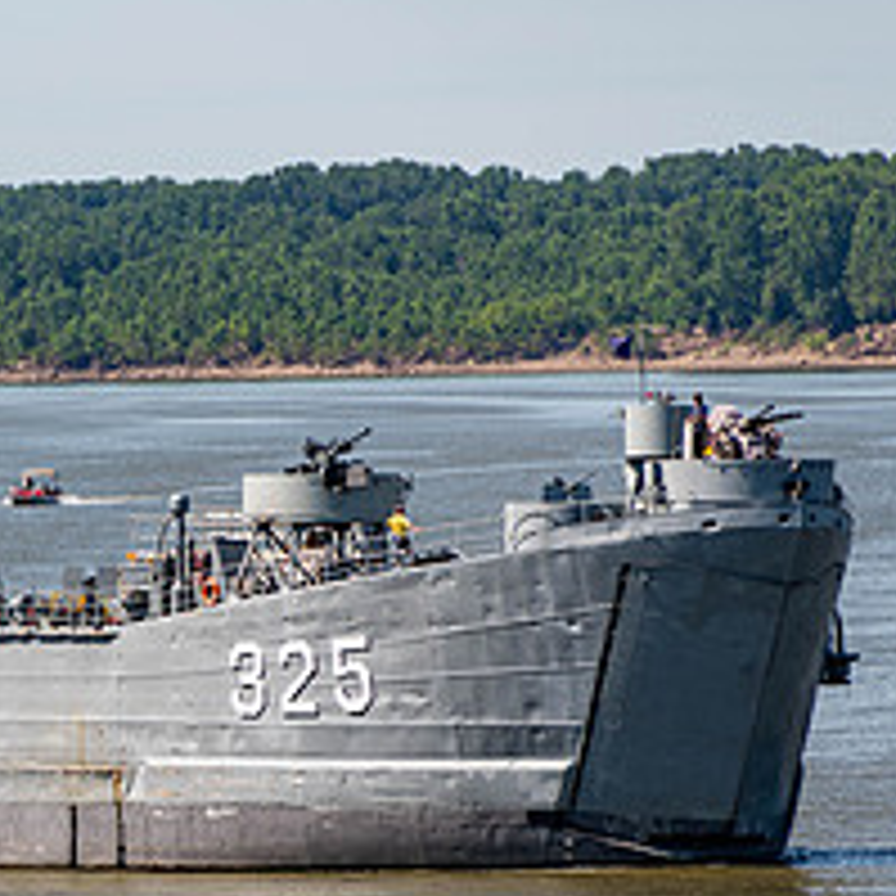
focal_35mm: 742
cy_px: 660
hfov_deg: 2.4
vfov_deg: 2.4
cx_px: -153
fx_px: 21729
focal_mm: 300
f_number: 8
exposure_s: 1/250
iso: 64
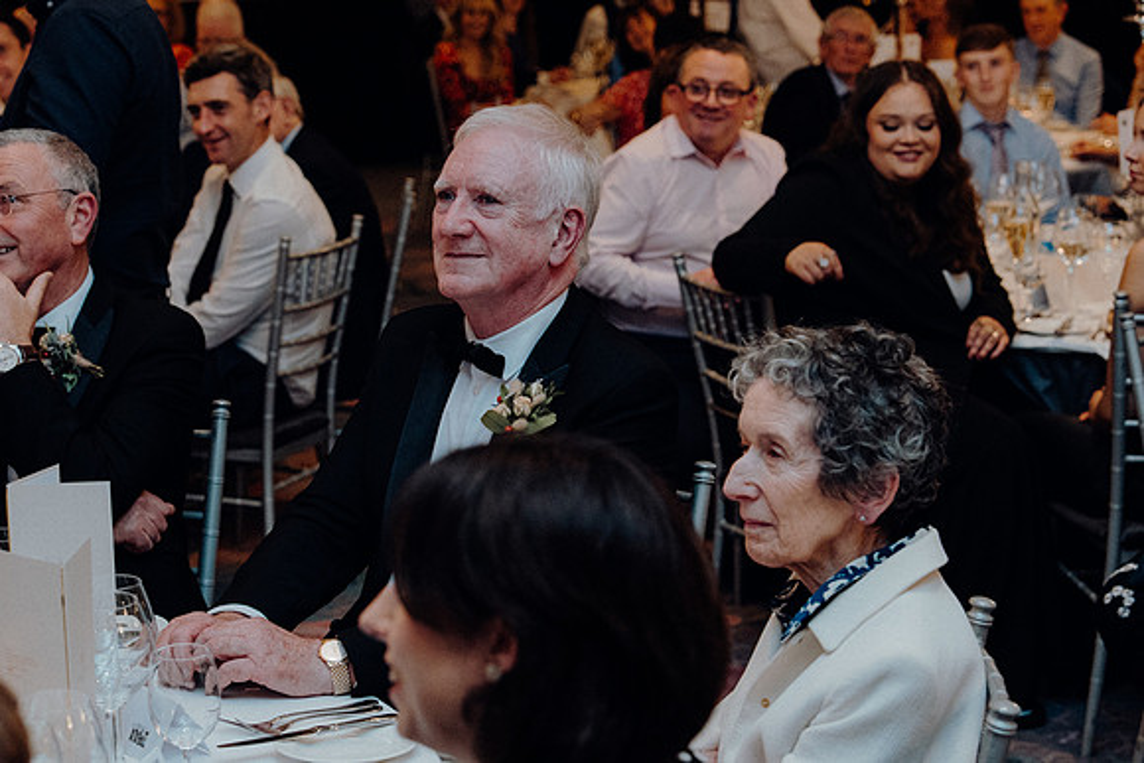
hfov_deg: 25.7
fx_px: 2511
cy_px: 382
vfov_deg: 17.3
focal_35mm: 79
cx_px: 572
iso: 2500
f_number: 3.5
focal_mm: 53
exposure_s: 1/160
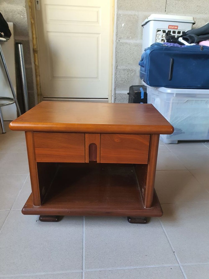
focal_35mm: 26
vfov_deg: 67.3
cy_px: 140
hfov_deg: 53.1
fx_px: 209
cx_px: 104
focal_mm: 4.3
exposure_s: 1/50
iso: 320
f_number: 2.4
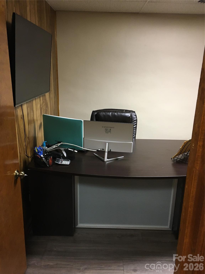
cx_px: 102
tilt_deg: -17.2
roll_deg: -0.6
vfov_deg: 61.7
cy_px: 137
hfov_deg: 48.2
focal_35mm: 29
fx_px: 229
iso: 125
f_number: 2.2
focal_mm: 4.15
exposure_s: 1/30
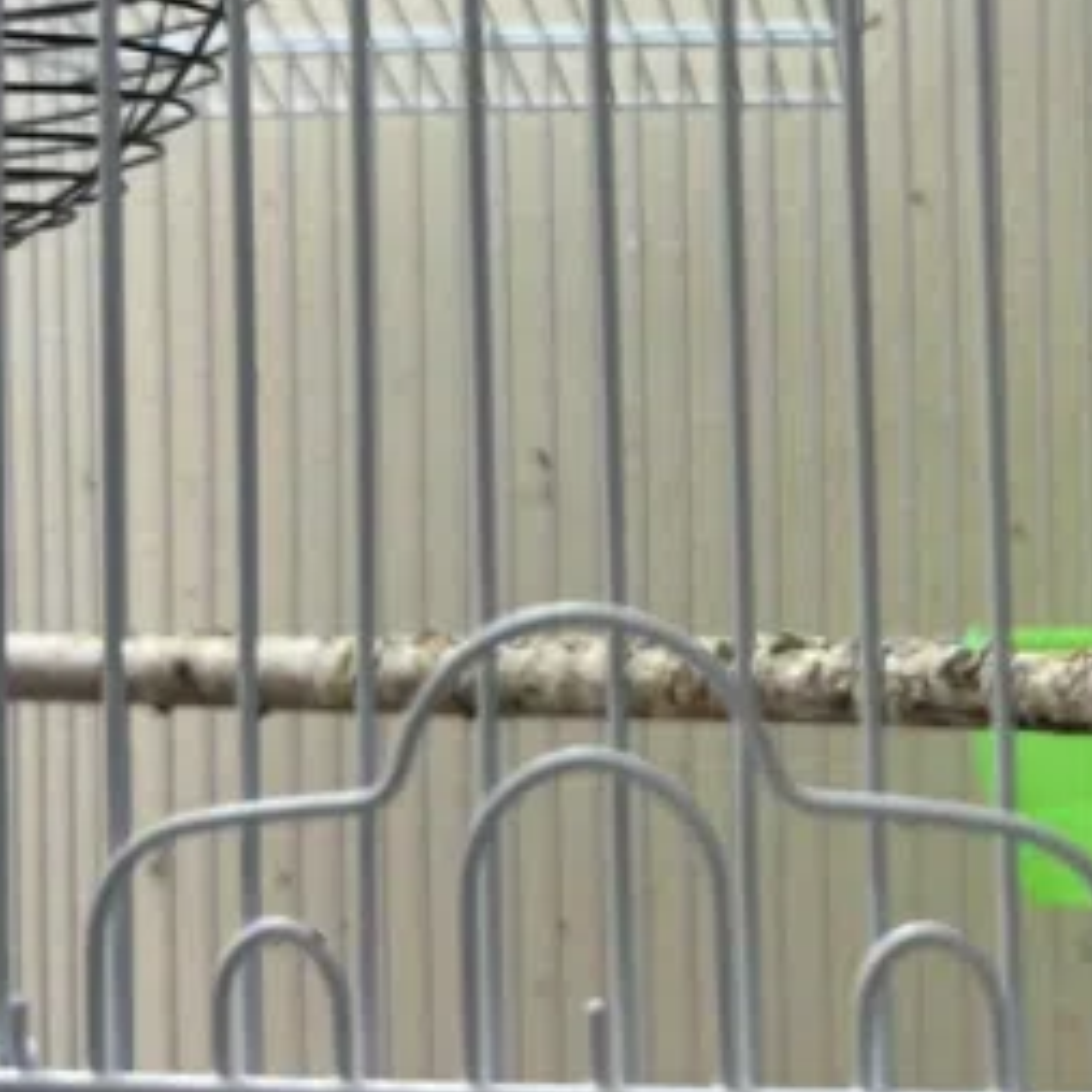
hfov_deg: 28.7
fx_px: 2070
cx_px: 933
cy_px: 361
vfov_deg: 29.3
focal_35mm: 58
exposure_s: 1/100
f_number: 1.5
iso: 64
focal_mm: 5.7
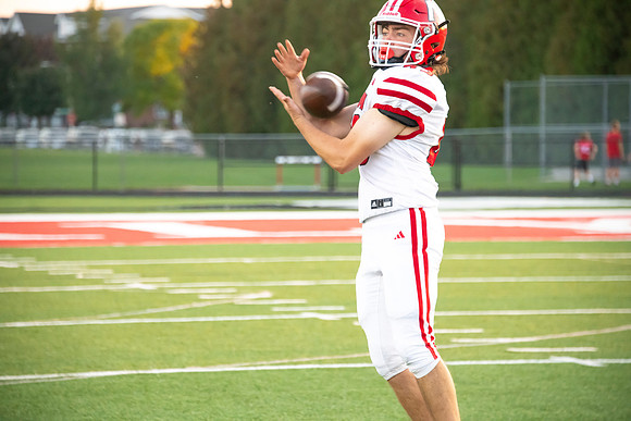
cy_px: 210
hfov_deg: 10.8
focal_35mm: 190
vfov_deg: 7.2
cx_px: 316
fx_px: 3331
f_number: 5.6
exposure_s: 1/800
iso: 4000
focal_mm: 190
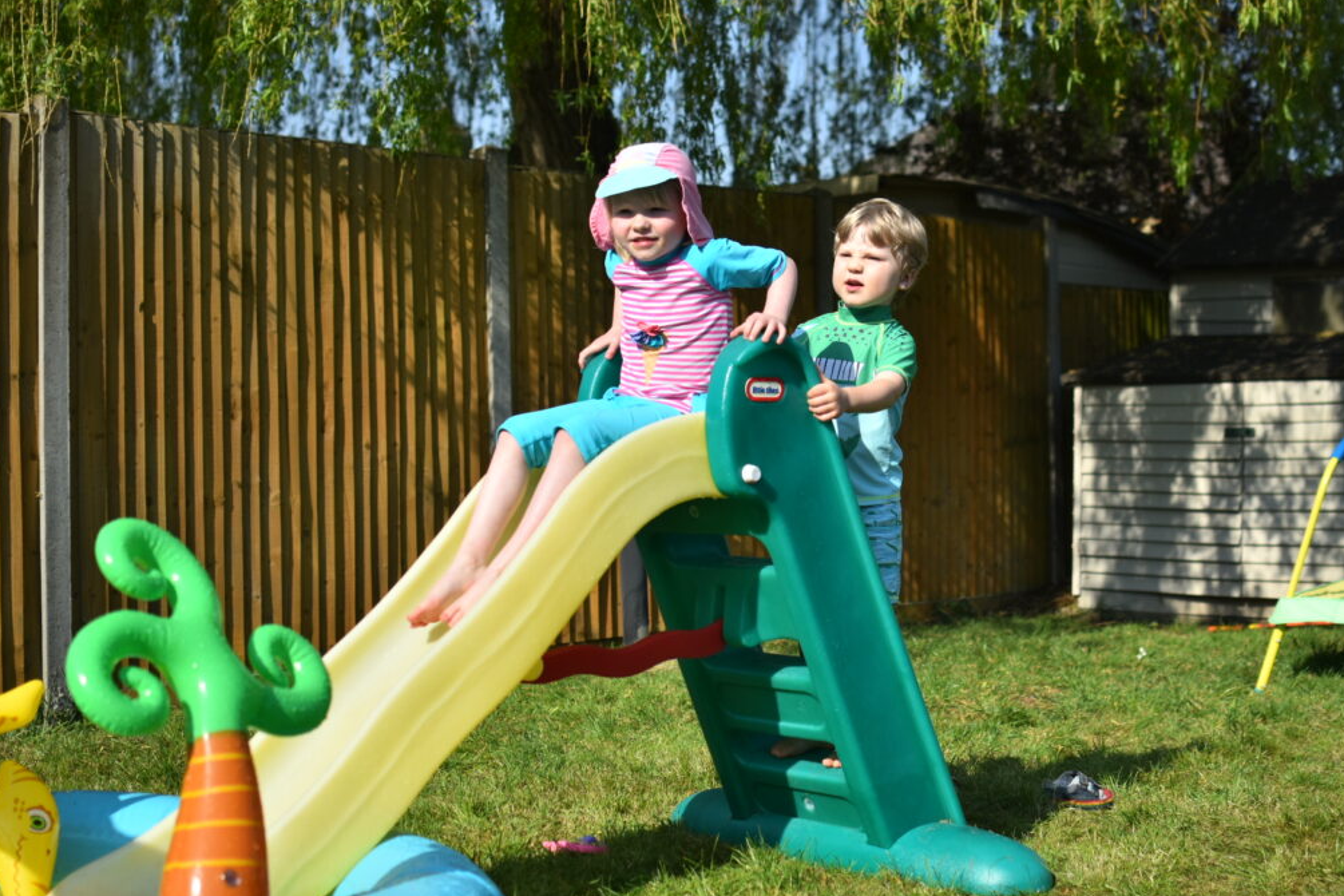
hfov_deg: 37.2
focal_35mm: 54
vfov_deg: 25.3
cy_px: 449
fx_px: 1998
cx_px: 677
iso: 110
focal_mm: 35
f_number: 2.5
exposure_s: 1/4000
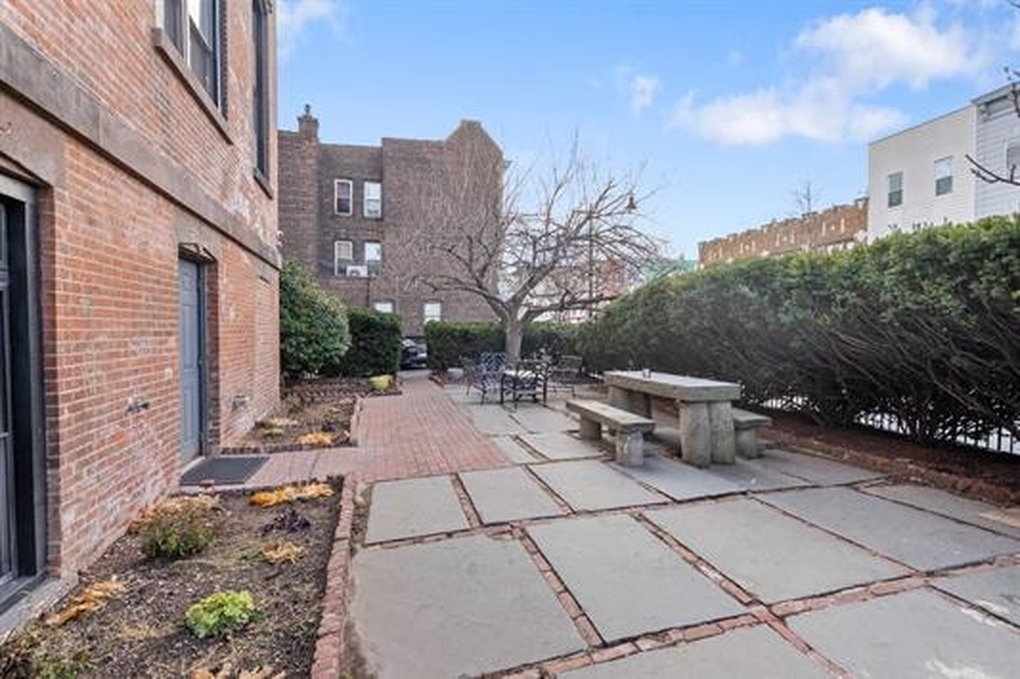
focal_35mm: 16
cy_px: 340
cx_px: 510
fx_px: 453
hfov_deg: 96.8
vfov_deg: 73.7
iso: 100
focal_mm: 16
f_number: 8
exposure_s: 1/5
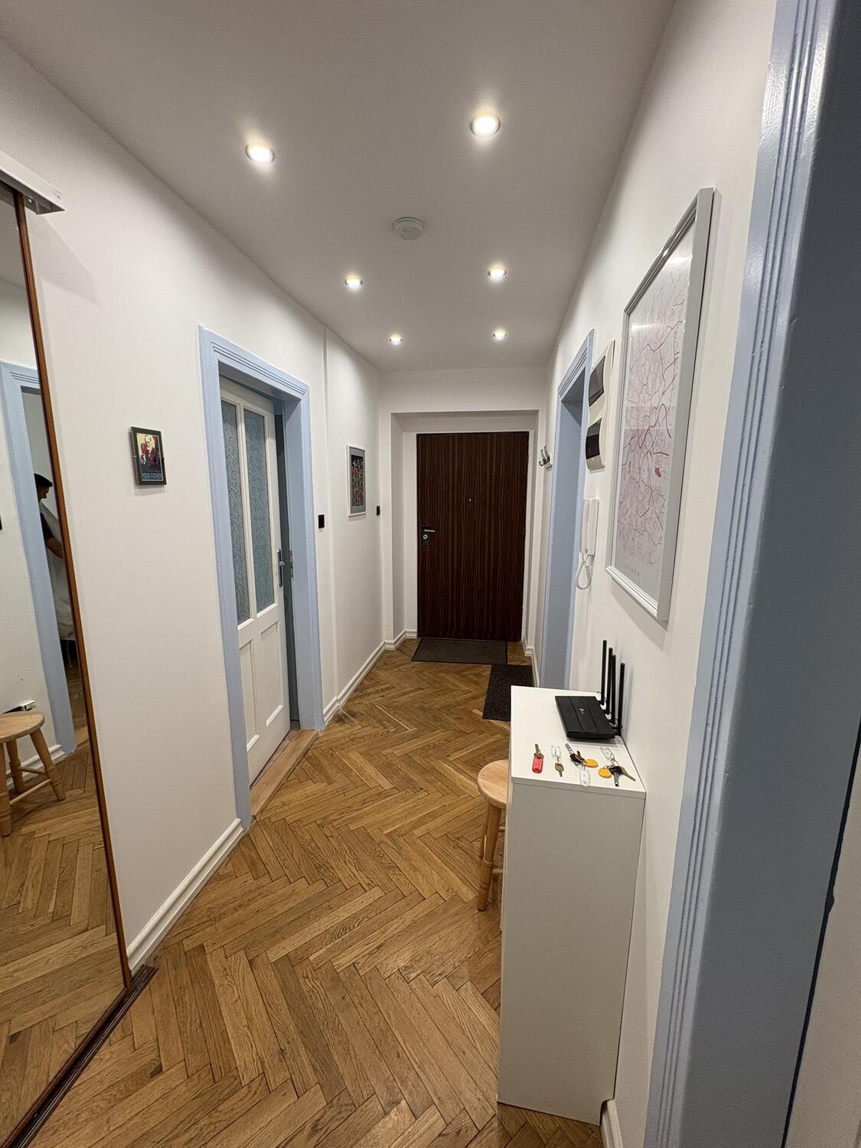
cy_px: 574
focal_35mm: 14
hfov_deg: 85.7
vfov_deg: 102.1
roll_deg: +0.3
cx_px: 430
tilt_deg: -9.3
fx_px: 464
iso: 125
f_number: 2.2
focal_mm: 2.22
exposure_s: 1/50
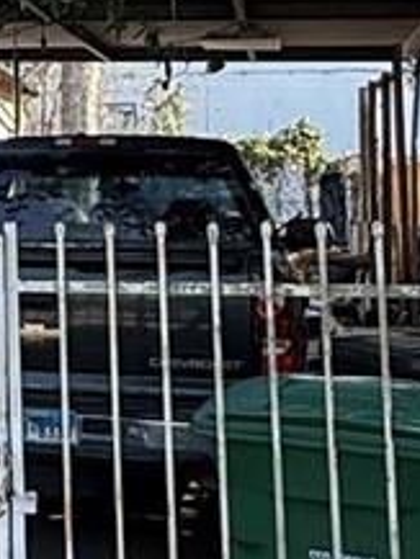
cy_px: 67
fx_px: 1600
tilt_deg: +5.5
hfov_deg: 12.9
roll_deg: -0.9
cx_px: -433
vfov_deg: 19.5
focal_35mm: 99
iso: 50
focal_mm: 2.22
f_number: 2.2
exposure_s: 1/658
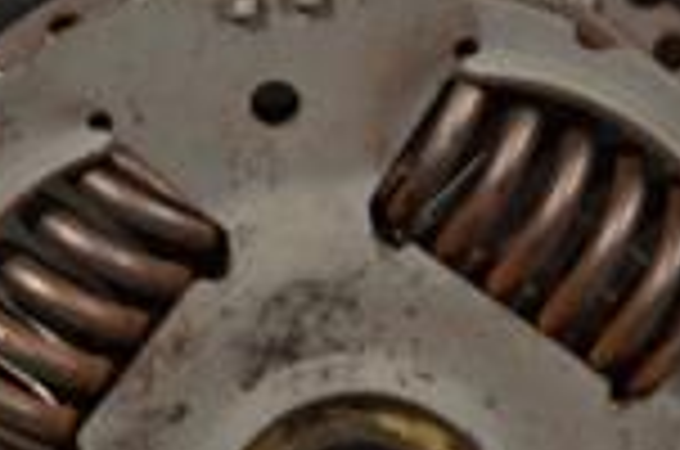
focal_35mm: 239
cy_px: 374
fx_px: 4505
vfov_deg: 5.7
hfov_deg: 8.6
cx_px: 275
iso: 220
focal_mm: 40
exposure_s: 1/30
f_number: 5.3
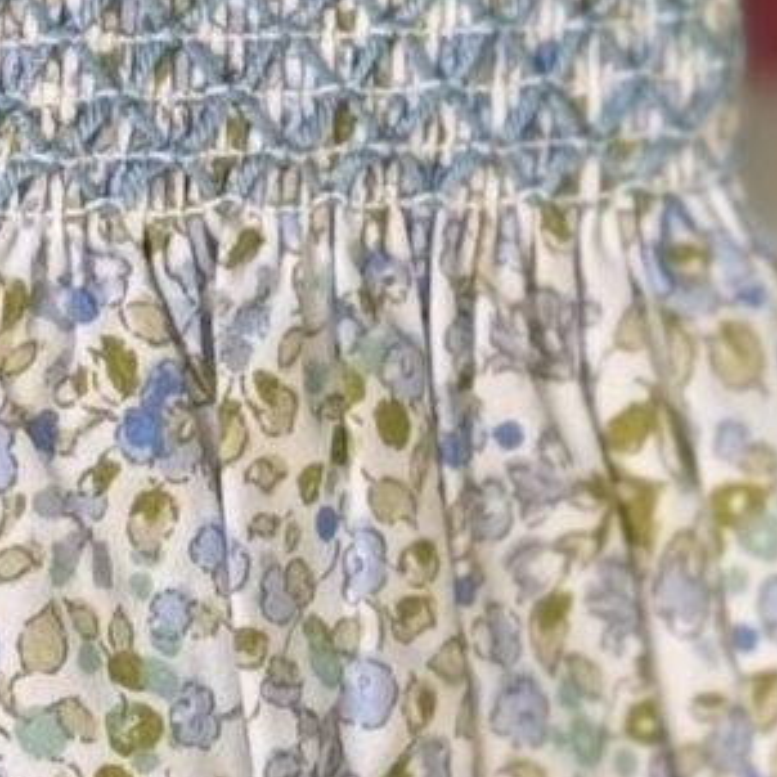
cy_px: 798
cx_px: -116
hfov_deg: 4.9
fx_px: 9142
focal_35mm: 360
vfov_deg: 4.9
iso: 80
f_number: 1.78
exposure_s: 1/596
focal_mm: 6.76
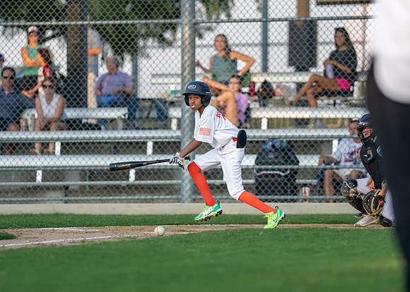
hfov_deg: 6.9
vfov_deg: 5.0
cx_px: 238
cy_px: 132
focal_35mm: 291
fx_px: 3385
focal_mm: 200
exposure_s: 1/2500
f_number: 2.8
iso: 640
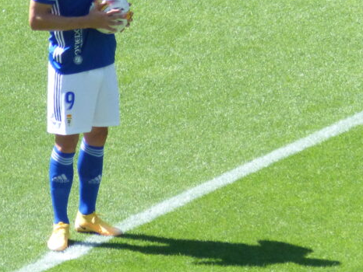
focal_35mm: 1316
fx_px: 13807
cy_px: 75
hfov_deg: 1.5
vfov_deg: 1.1
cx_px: 115
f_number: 2.8
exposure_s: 1/2000
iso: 400
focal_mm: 107.8
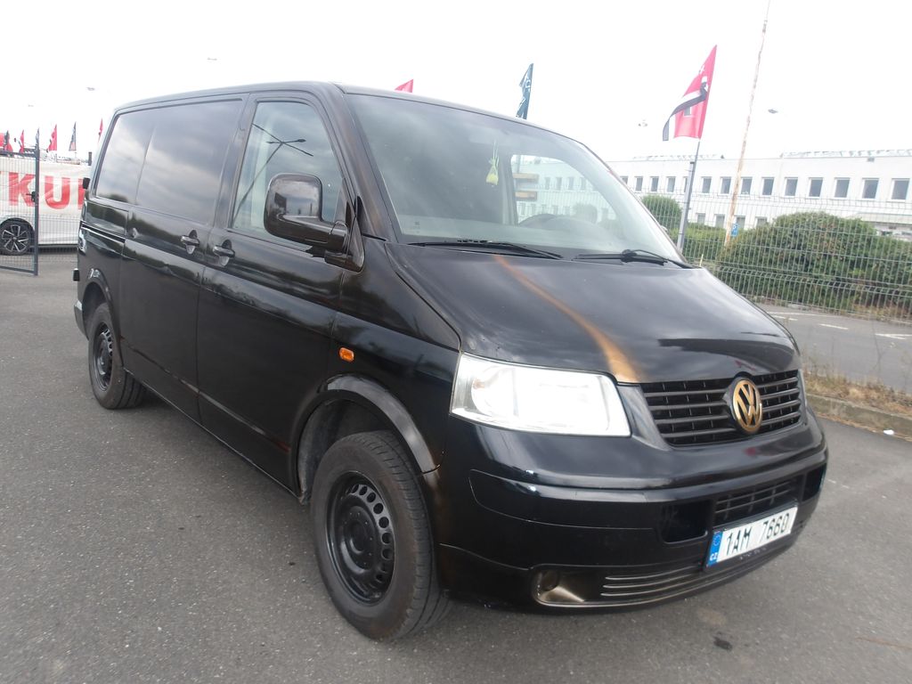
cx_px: 456
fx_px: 711
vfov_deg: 51.4
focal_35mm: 27
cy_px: 342
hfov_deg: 65.3
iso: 100
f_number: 3
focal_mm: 4.9
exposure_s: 1/228
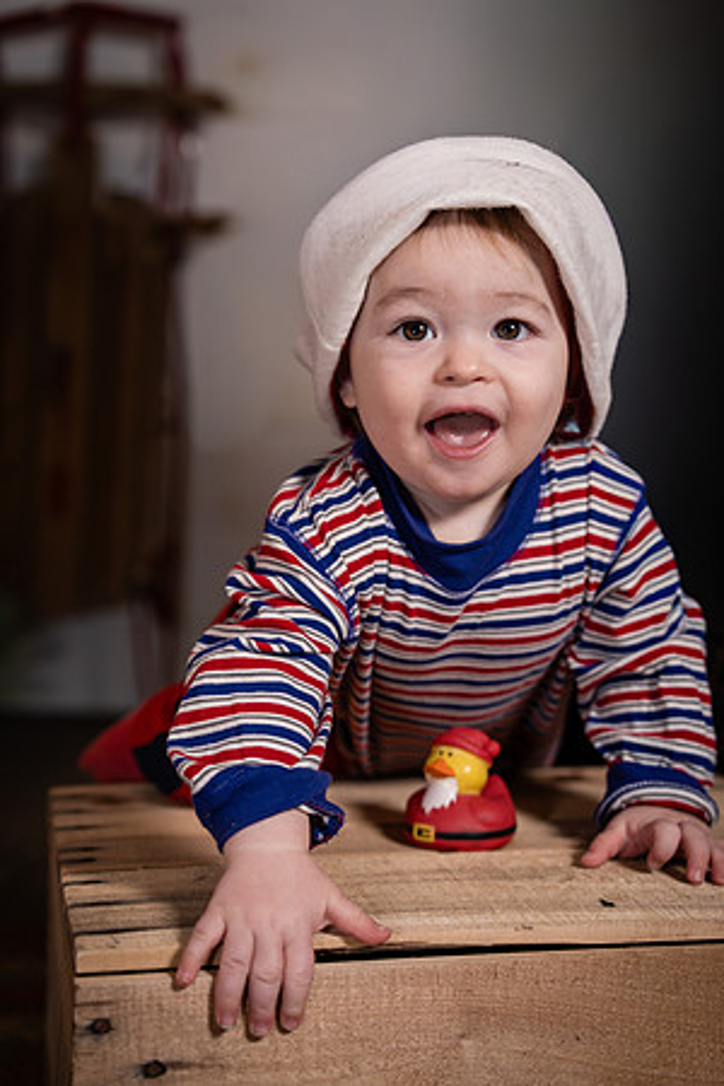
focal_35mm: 55
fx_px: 1659
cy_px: 543
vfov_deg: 36.2
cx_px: 362
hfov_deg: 24.6
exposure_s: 1/250
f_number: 3.2
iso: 250
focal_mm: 55
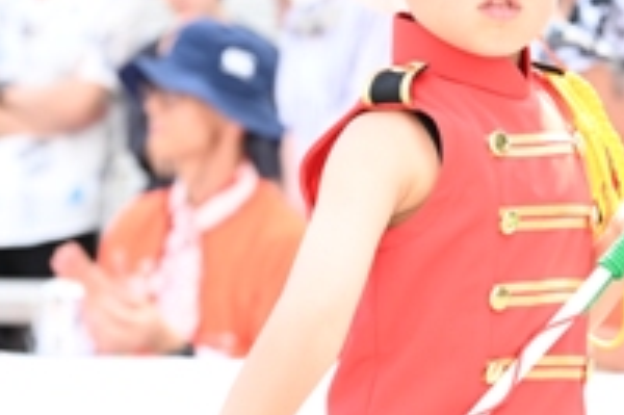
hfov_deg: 10.1
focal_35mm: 204
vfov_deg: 6.7
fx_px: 3533
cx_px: 449
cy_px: 69
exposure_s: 1/1600
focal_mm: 102
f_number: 5
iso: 2000
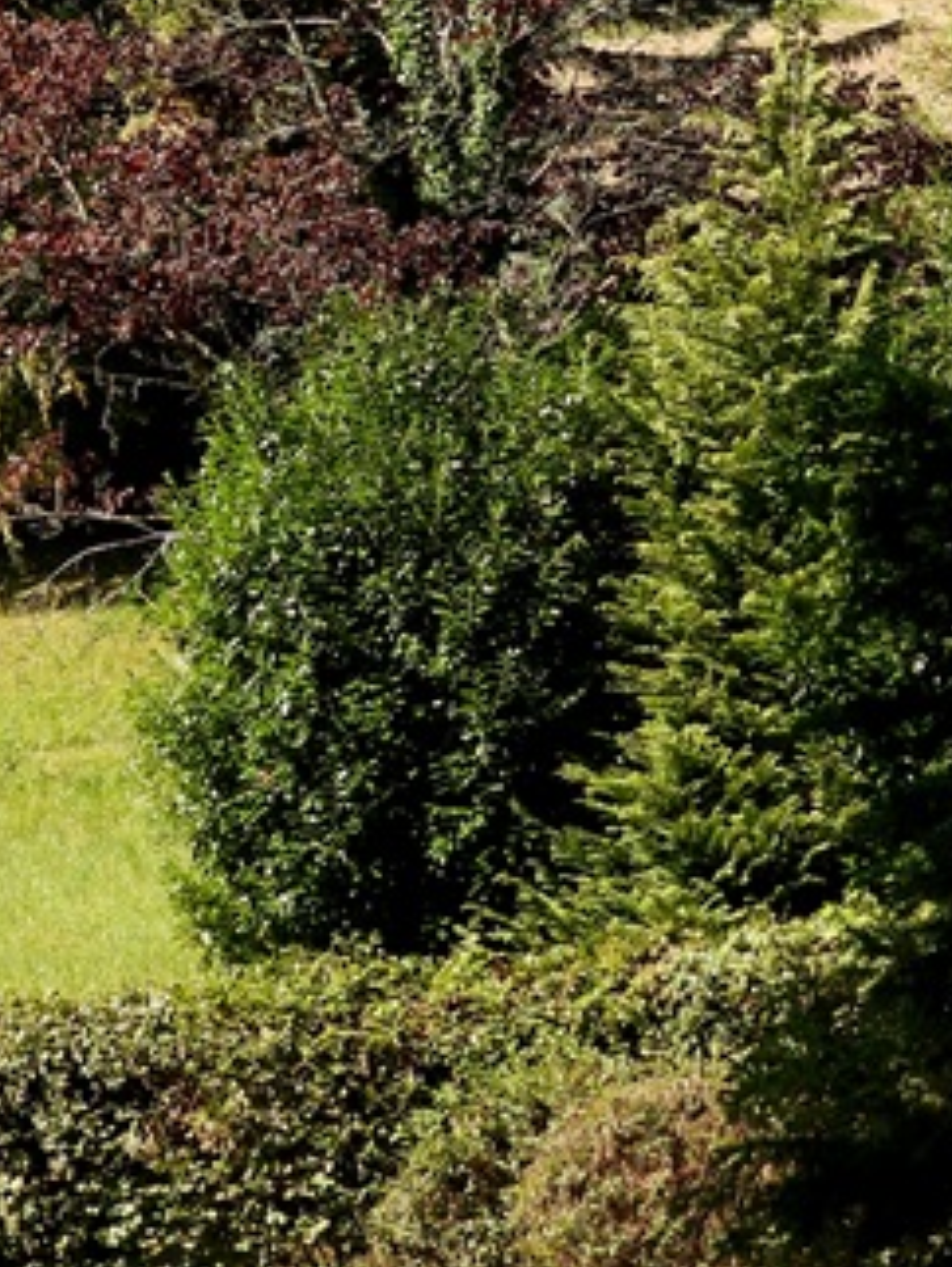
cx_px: 413
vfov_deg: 9.2
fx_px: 7727
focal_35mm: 211
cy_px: -264
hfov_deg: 7.0
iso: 100
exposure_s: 1/320
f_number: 4
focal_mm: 15.2
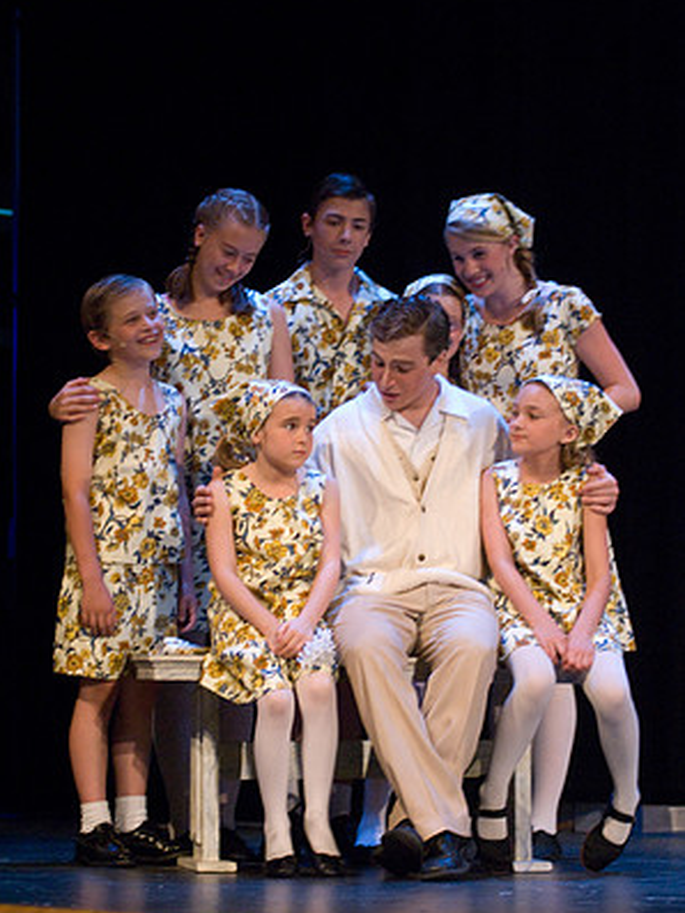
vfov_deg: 15.0
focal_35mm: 131
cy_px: 483
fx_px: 3455
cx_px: 344
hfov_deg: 11.3
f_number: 2.8
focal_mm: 80
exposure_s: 1/30
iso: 1600
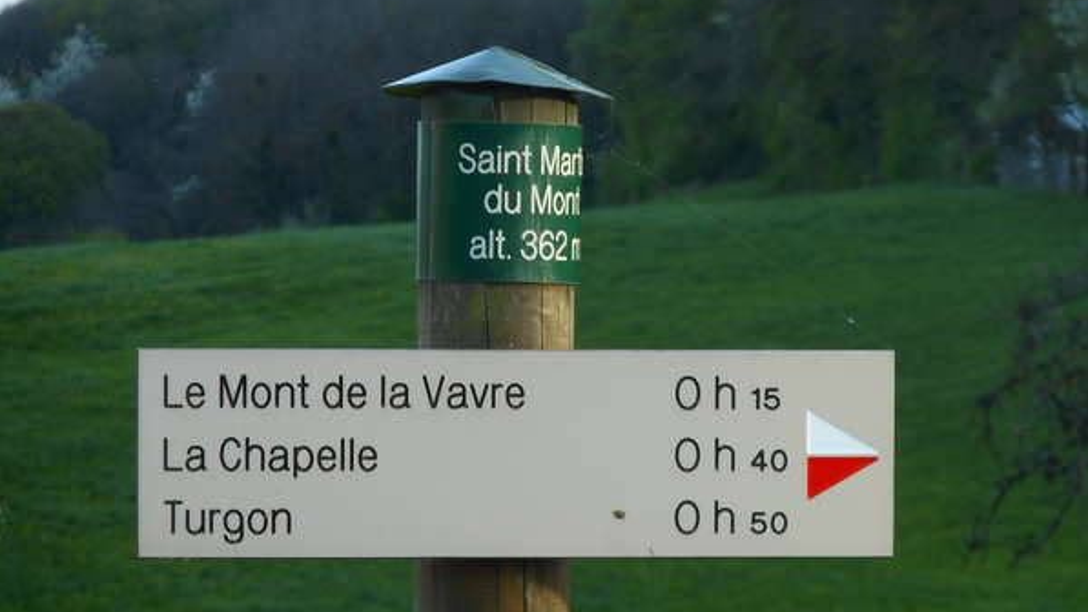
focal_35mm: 219
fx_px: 6319
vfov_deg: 5.5
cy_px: 381
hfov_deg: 9.8
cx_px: 545
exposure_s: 1/60
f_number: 6.6
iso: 100
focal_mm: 36
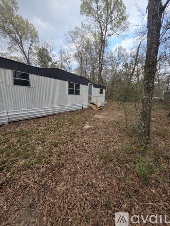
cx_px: 85
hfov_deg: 89.9
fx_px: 85
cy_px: 113
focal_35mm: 13
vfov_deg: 106.2
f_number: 1.9
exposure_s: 1/355
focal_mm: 2.2
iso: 40
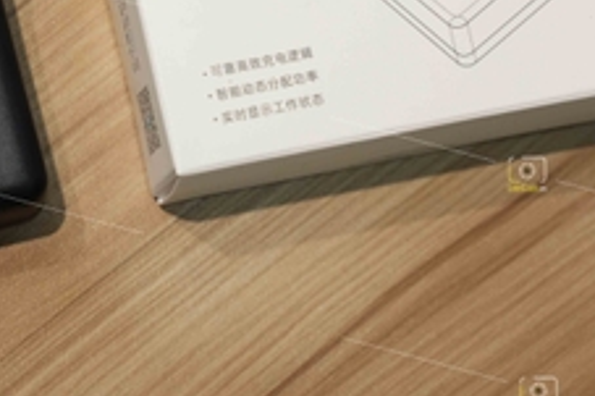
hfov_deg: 11.8
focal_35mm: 172
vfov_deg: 7.9
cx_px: -52
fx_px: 2841
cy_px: -24
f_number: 5.6
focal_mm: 65
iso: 500
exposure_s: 1/160
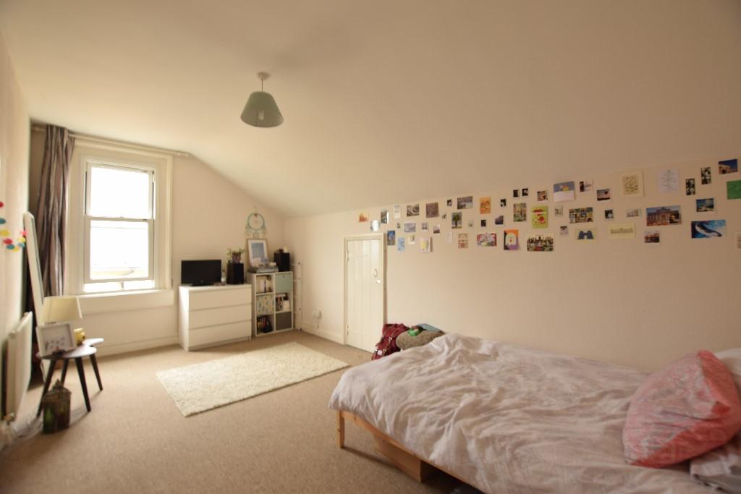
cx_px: 370
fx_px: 309
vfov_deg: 77.3
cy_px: 247
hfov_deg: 100.4
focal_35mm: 15
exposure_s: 1/6
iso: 100
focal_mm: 10
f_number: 4.5
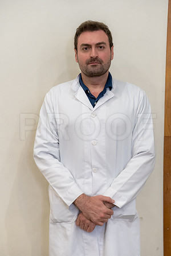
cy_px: 128
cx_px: 86
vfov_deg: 20.6
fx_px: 705
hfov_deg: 13.8
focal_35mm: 99
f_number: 4
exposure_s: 1/80
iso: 5000
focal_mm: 99
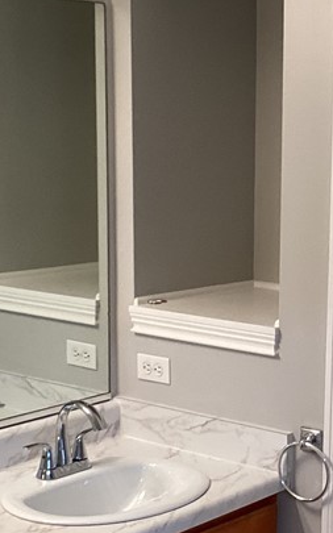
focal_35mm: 83
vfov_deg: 24.8
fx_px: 1206
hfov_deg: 15.6
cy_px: 346
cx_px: 253
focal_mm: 3.3
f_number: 2.4
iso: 80
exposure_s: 1/60
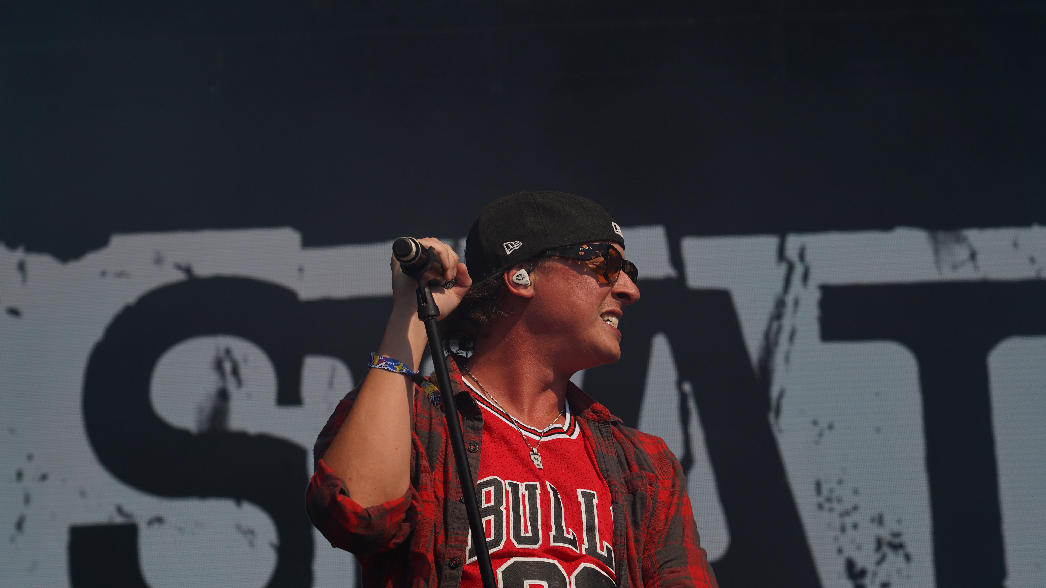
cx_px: 522
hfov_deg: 19.3
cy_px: 325
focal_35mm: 111
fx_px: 3079
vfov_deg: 10.9
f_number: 8
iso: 100
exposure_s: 1/640
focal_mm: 105
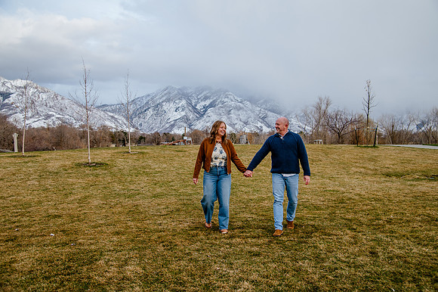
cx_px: 219
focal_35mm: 35
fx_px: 431
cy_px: 146
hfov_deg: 53.9
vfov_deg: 37.4
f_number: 4.5
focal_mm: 34
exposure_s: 1/320
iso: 400
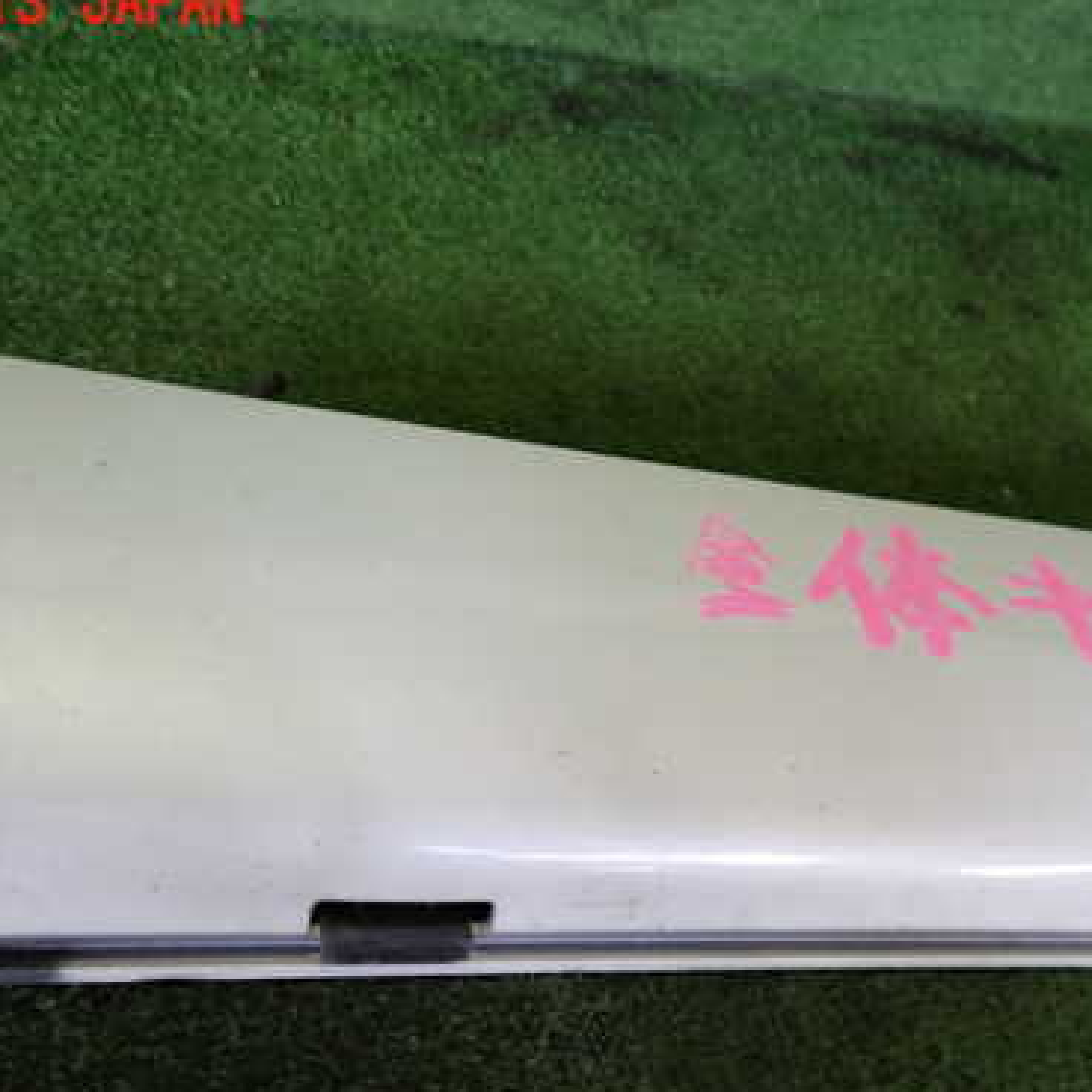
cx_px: 593
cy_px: 635
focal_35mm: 36
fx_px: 1285
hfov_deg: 46.0
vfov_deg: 45.9
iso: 200
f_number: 2
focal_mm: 4.5
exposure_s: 1/40
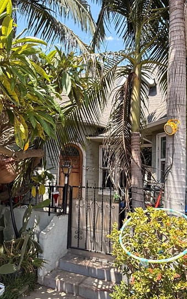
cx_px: 79
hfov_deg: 44.4
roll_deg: -2.5
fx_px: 228
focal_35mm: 28
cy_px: 161
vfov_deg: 66.4
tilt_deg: +3.7
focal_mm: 2.22
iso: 64
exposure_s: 1/398
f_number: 2.2
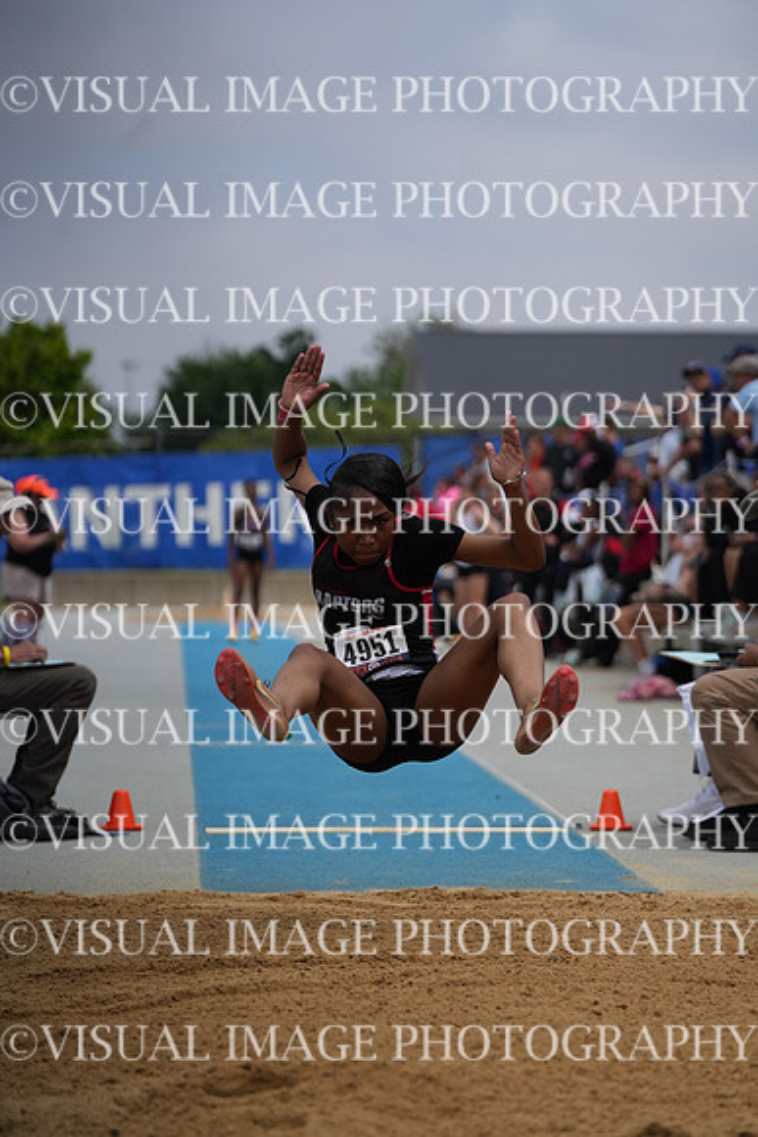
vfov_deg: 14.2
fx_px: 4545
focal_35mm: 144
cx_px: 379
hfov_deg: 9.5
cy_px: 568
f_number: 4
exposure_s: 1/8000
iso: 400
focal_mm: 144
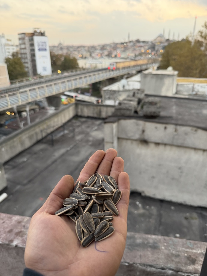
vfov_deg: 71.6
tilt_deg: -23.8
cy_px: 138
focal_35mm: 24
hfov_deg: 56.8
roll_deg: +0.3
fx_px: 191
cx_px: 104
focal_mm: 6.76
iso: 200
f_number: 1.78
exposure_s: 1/76
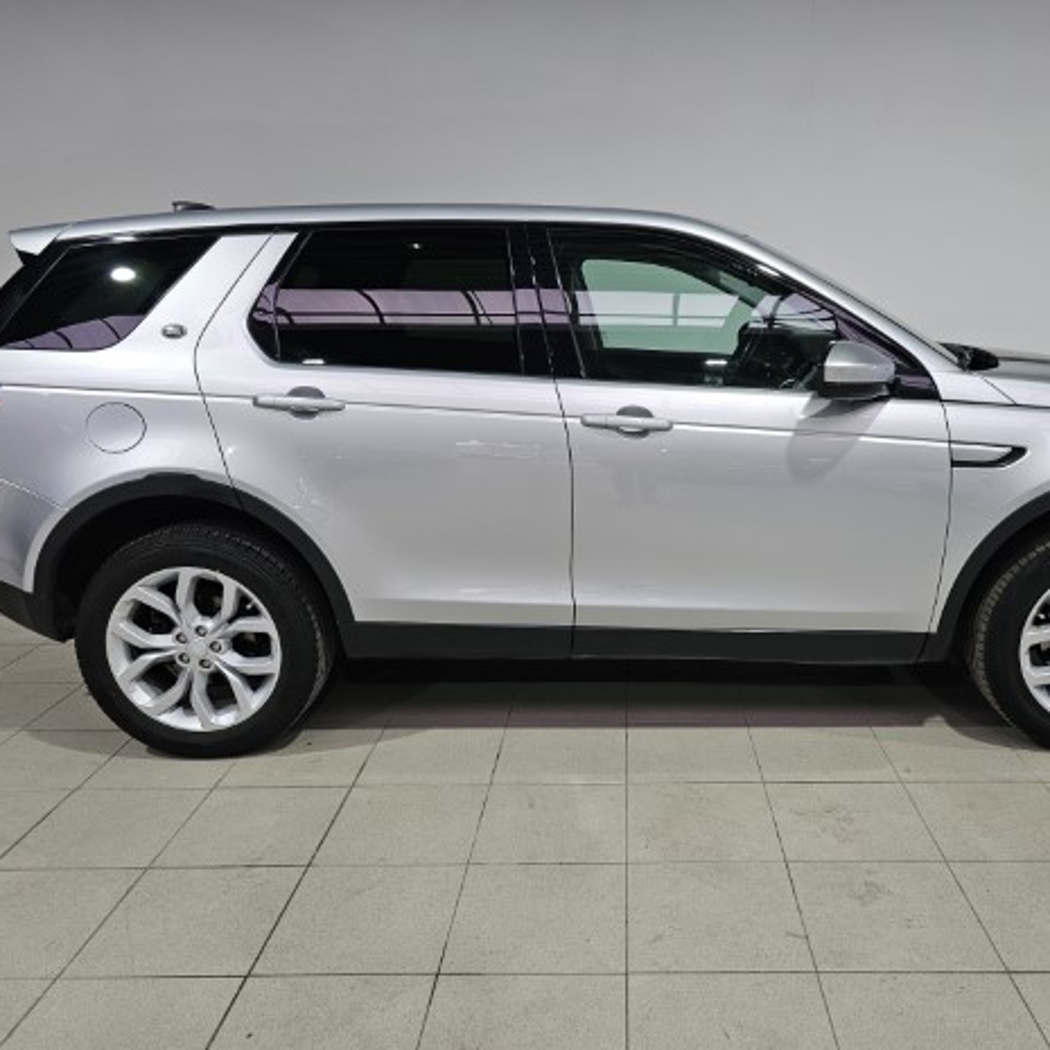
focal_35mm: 28
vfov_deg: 57.3
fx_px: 961
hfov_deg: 56.9
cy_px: 531
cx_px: 619
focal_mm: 6.3
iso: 100
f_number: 1.7
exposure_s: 1/190
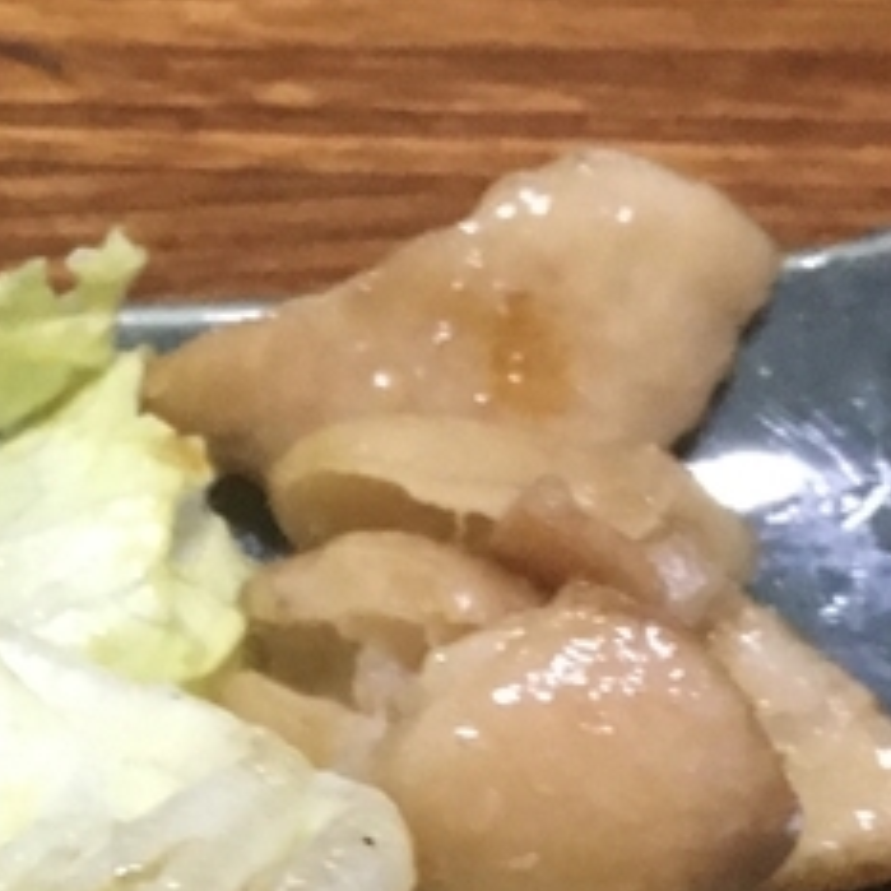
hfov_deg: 12.4
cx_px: -532
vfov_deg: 12.7
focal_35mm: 132
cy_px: 1205
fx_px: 3844
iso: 200
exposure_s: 1/20
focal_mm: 4.15
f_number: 2.2
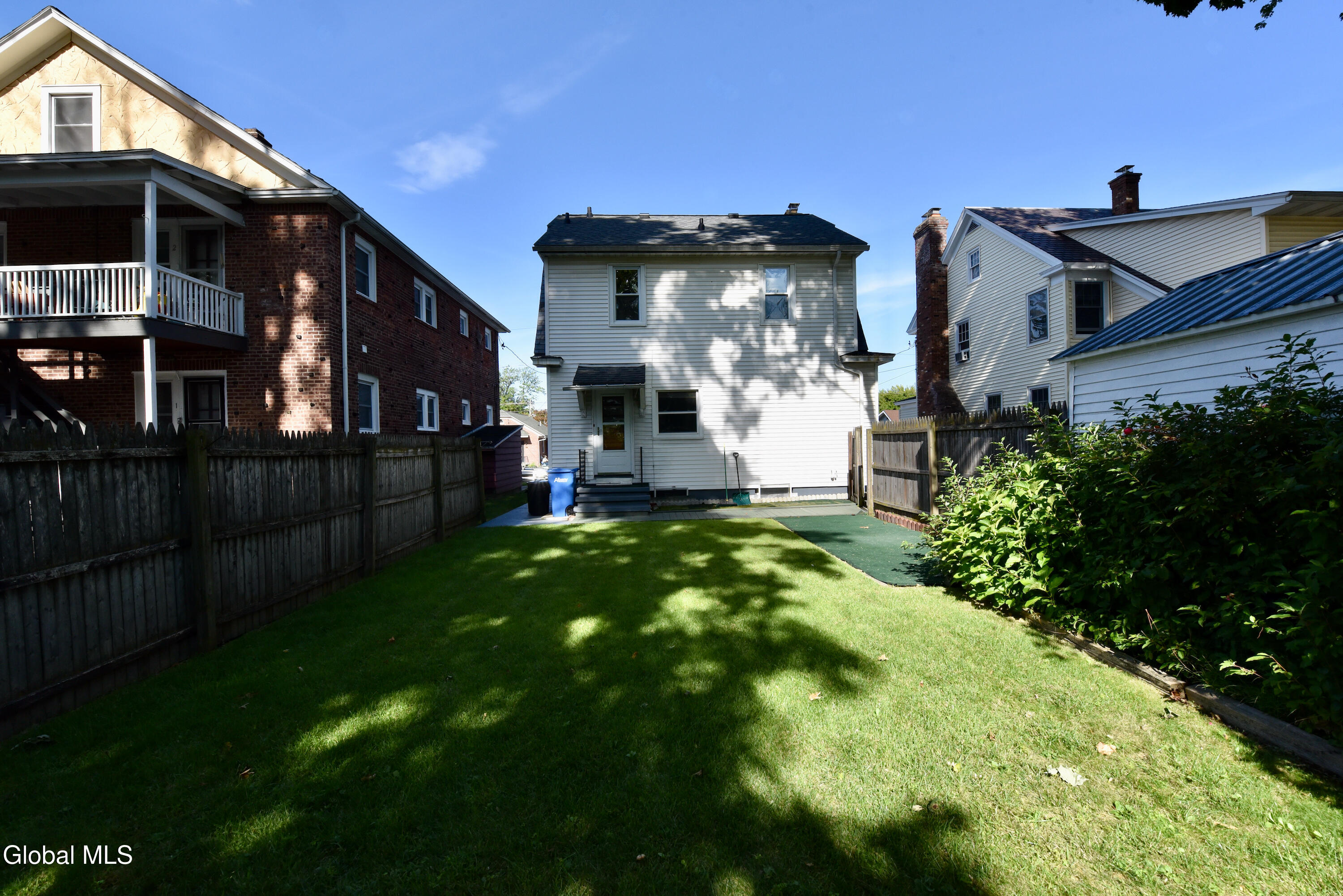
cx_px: 672
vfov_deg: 81.3
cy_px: 448
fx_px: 522
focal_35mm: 14
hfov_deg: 104.2
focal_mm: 14
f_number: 11
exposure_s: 1/500
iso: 800
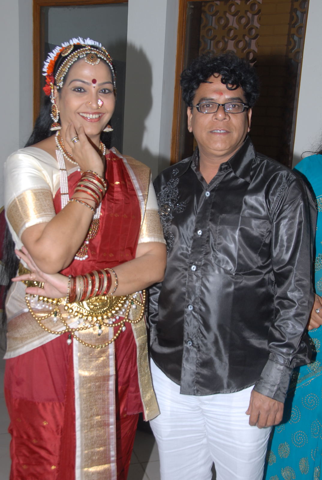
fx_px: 641
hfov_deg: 28.2
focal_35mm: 48
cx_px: 161
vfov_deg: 41.0
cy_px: 240
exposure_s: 1/125
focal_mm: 32
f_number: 7.1
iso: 200
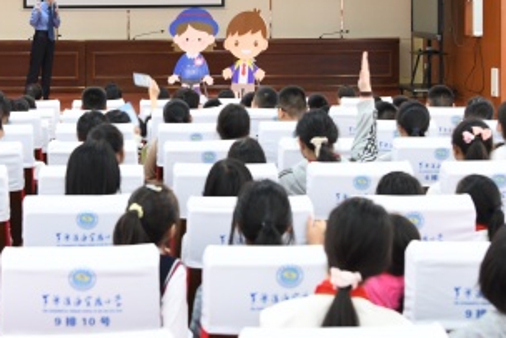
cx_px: 175
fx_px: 1294
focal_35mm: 92
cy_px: 36
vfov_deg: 14.7
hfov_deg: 22.1
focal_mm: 40
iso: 1250
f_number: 4.5
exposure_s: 1/40
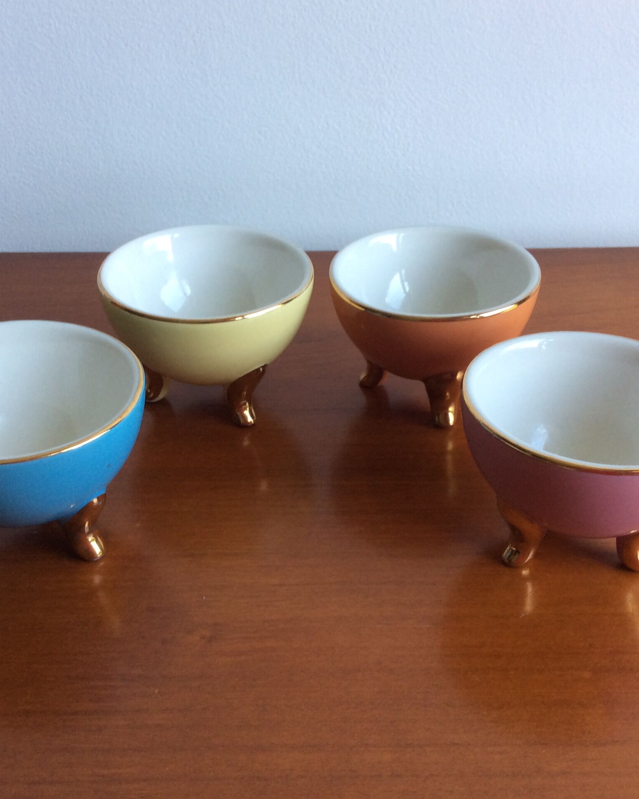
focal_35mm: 42
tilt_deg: -34.8
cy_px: 398
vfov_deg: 43.8
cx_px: 314
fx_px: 993
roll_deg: +1.6
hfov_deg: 35.7
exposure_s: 1/50
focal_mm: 3.3
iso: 40
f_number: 2.4
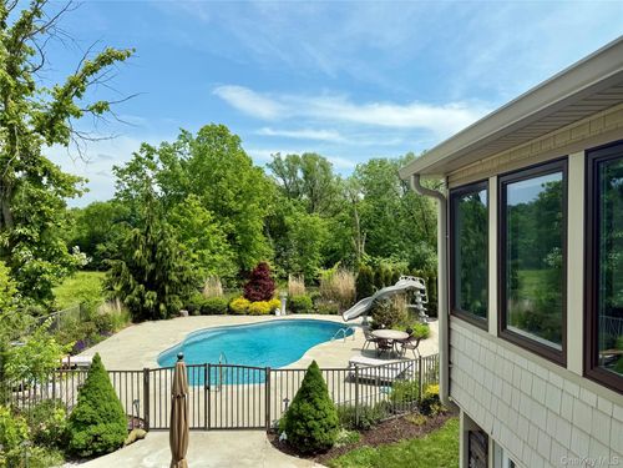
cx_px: 312
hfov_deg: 71.6
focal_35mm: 24
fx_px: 432
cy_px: 234
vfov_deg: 56.8
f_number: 1.78
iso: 80
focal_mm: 6.76
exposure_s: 1/3145
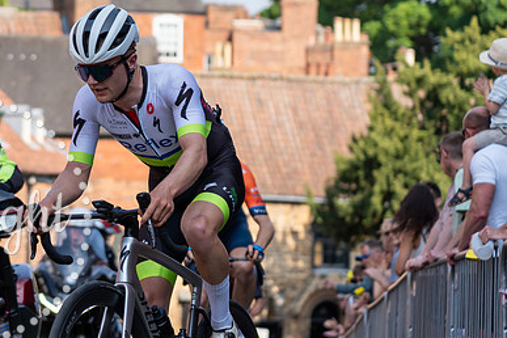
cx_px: 40
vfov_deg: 9.0
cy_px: 63
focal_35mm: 152
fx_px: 2140
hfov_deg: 13.4
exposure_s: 1/1250
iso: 100
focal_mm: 75
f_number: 2.8
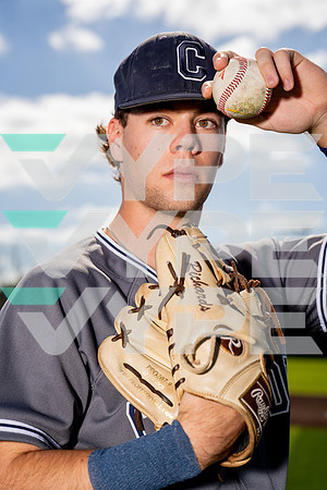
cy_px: 245
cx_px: 164
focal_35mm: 70
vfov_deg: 28.8
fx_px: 954
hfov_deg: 19.5
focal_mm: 70
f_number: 4
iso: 100
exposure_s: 1/1250
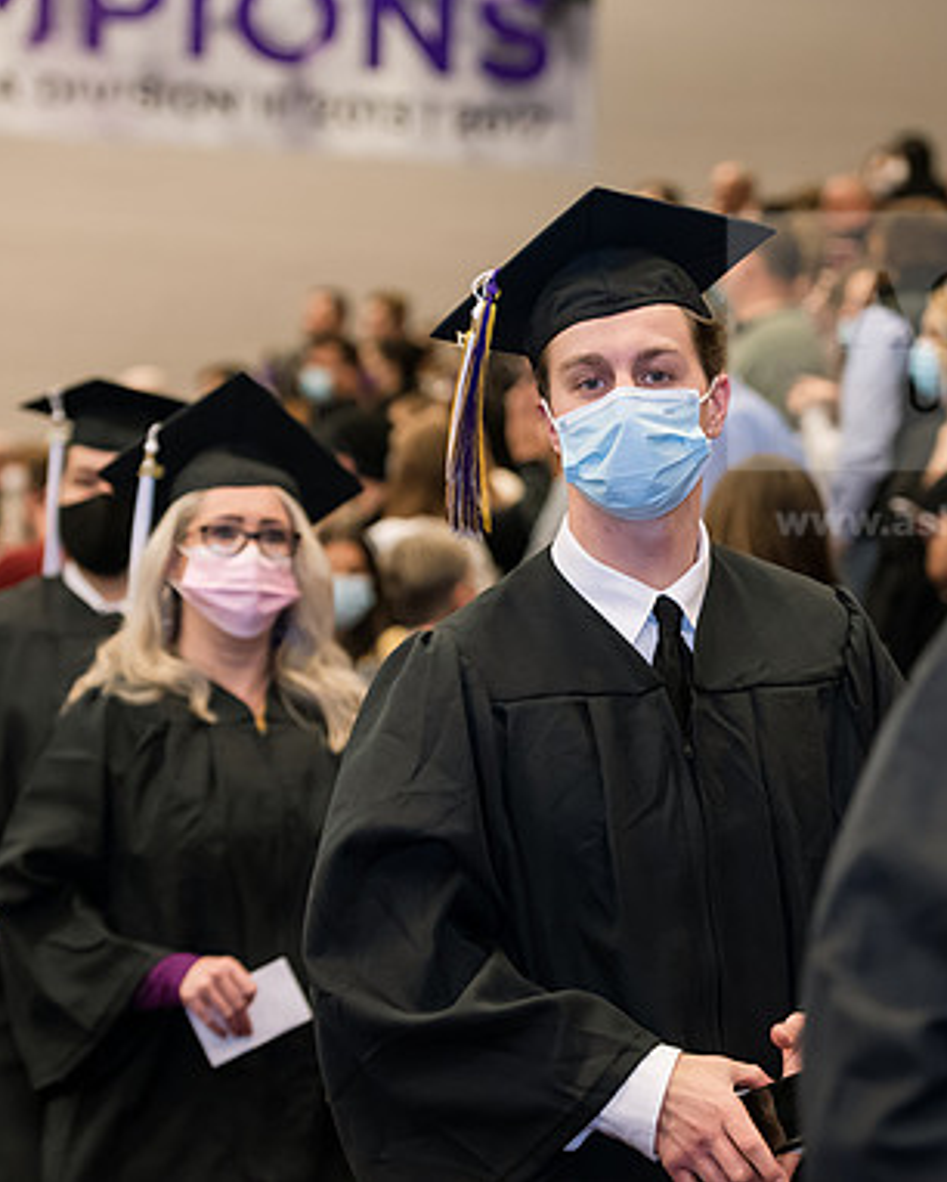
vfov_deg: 14.7
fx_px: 4586
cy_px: 586
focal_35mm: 131
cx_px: 634
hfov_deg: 11.8
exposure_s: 1/200
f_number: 3.5
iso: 1600
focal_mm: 92
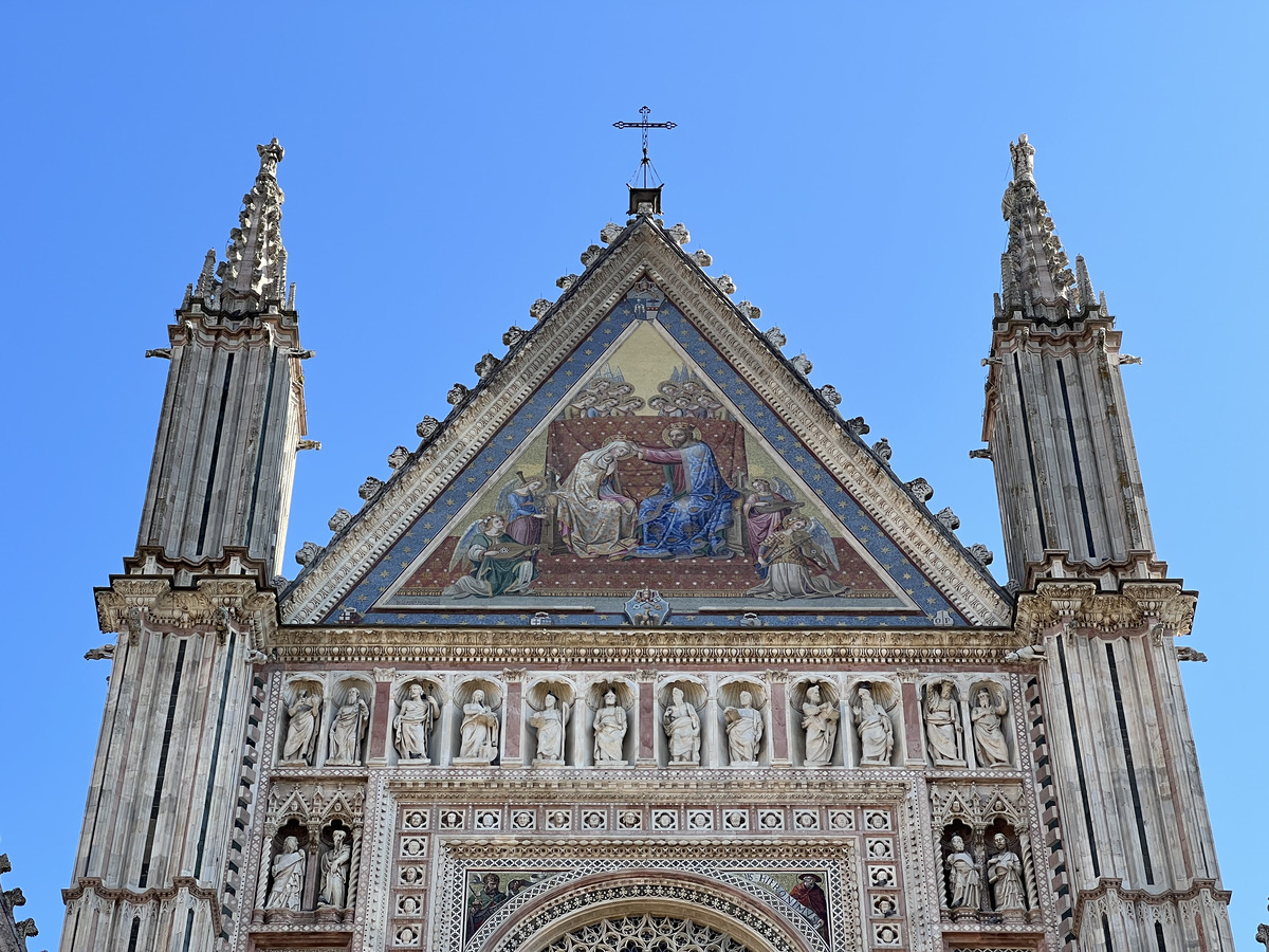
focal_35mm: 77
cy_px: 476
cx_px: 634
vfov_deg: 19.1
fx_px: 2823
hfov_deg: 25.3
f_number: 2.8
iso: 32
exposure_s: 1/453
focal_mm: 9
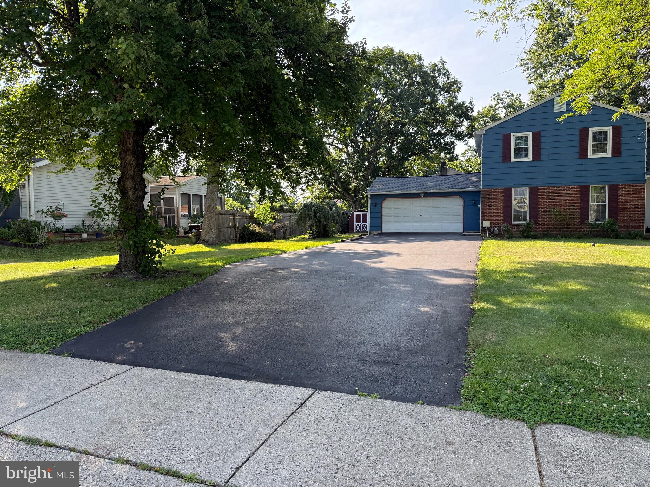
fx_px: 451
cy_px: 244
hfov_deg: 71.6
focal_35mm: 24
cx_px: 325
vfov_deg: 56.8
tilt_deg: -2.3
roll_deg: +0.5
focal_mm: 6.76
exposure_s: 1/1075
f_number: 1.78
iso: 100
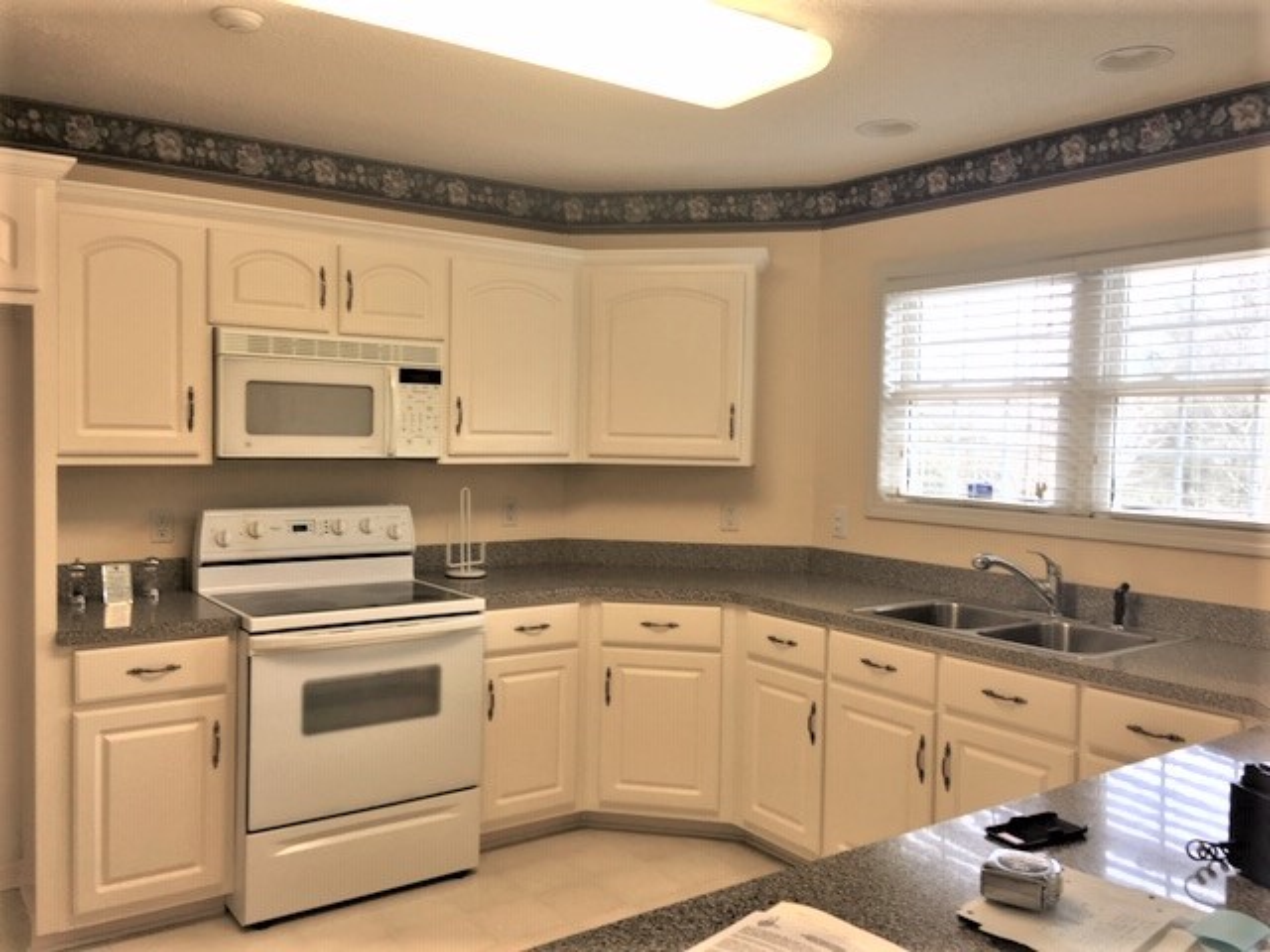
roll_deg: -1.4
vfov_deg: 48.2
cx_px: 635
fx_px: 1064
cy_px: 476
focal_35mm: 29
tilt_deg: -2.2
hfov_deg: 61.7
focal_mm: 4.15
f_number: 2.2
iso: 32
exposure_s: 1/60
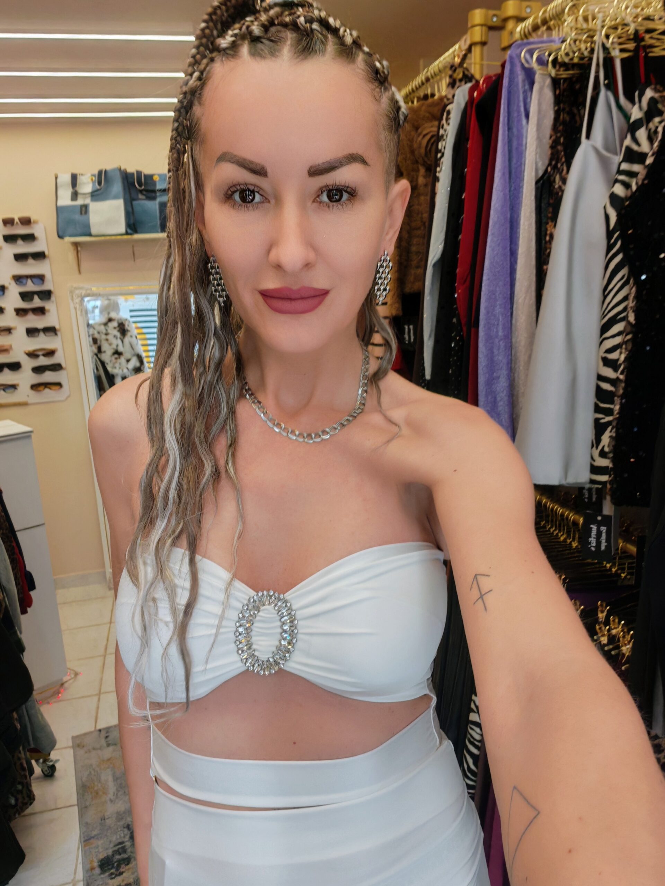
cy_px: 443
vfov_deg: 69.4
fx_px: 640
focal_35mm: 25
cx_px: 332
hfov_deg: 54.9
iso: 100
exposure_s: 1/50
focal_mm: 2.98
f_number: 2.1
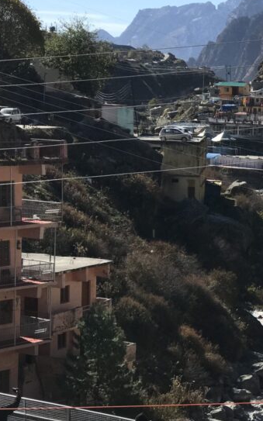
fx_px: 1308
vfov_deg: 18.3
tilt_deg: -6.2
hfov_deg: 11.1
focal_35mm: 114
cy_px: 249
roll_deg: -3.1
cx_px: 363
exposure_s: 1/1368
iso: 20
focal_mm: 6.6
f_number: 2.8
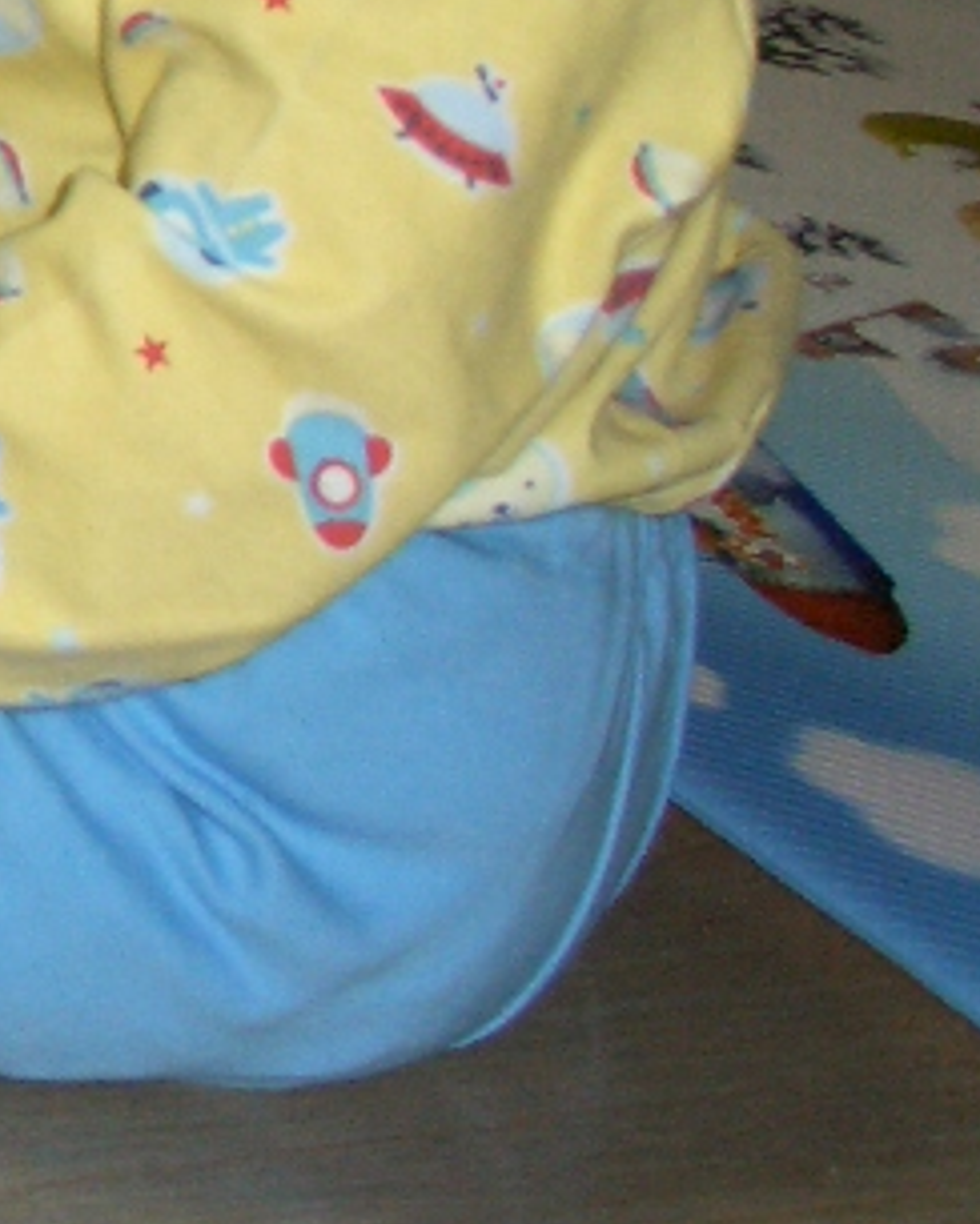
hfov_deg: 10.2
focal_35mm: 135
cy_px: -297
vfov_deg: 13.8
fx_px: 4894
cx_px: -1225
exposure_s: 1/60
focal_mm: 7.1
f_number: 2.8
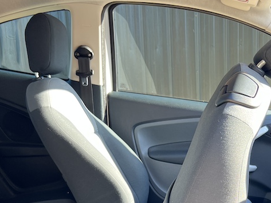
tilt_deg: -13.0
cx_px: 219
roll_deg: +0.0
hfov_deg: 33.8
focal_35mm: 55
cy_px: 197
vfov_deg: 25.4
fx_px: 431
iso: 64
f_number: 1.5
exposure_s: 1/121
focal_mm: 5.7
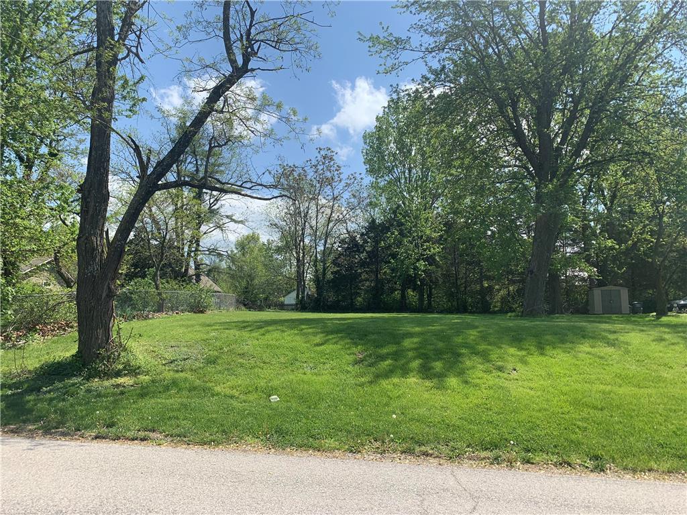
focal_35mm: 26
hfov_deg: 67.3
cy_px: 258
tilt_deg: +8.5
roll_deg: -1.0
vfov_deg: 53.1
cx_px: 344
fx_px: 516
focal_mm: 4.25
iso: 25
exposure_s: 1/1992
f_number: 1.8
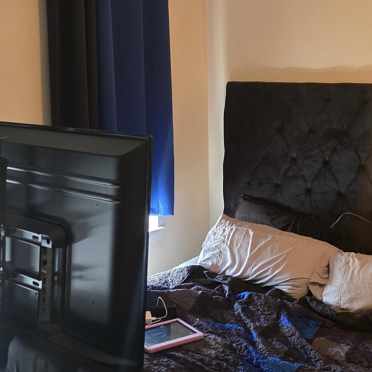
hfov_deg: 36.8
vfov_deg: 36.5
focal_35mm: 46
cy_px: 130
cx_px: 197
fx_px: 559
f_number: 1.7
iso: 640
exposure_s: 1/60
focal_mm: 6.3
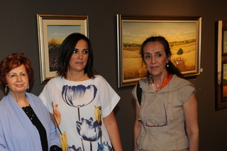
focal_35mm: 57
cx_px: 57
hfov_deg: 34.4
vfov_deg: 23.5
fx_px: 359
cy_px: 111
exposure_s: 1/60
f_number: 5.6
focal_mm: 38
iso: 400
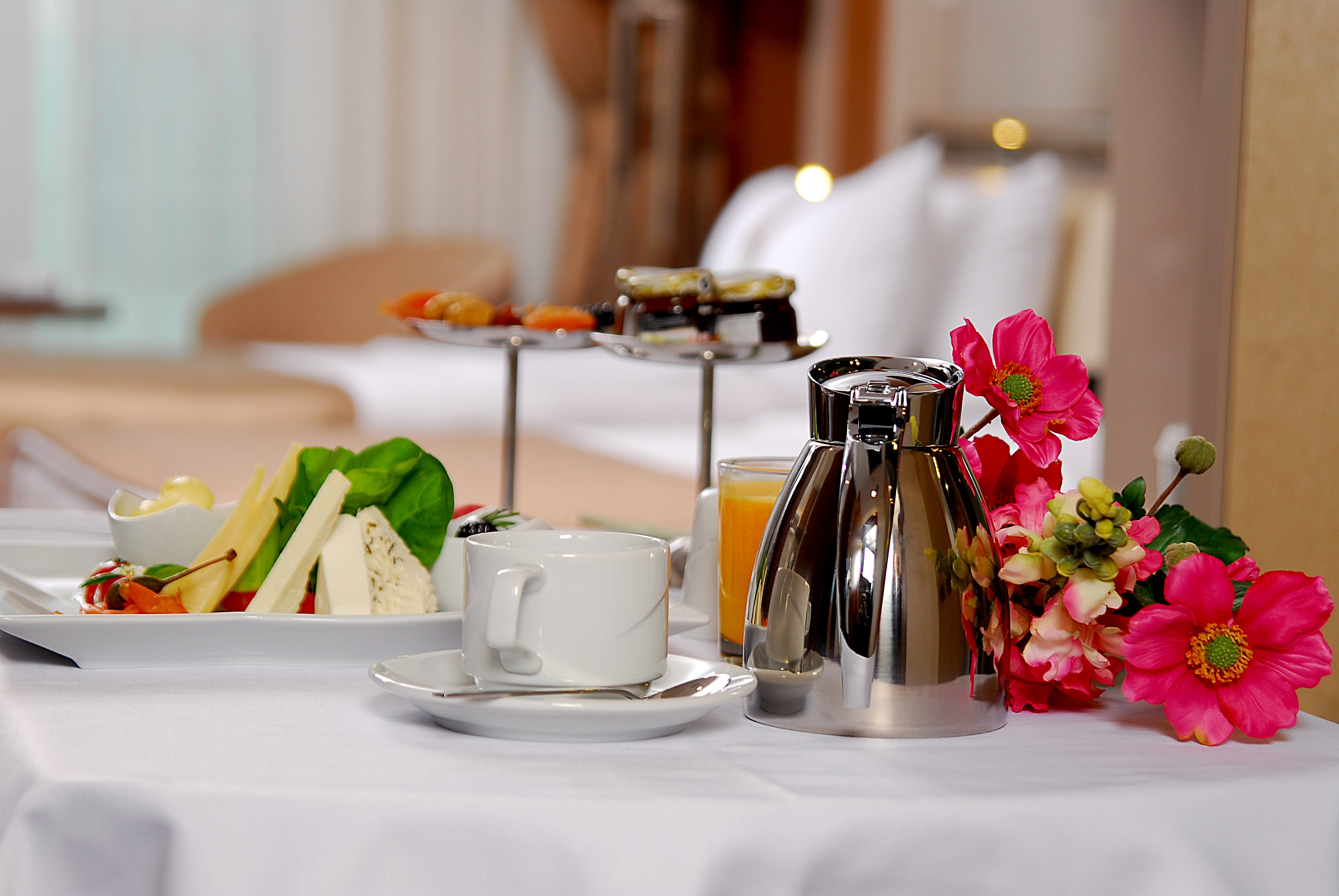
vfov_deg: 14.7
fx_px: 3463
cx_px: 670
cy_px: 448
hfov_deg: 21.9
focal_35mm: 93
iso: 100
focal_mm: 62
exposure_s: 1/40
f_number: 4
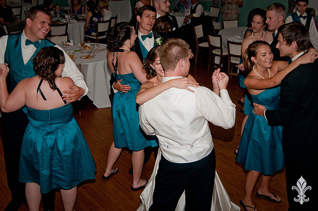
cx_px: 159
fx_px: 410
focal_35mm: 46
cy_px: 106
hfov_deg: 42.4
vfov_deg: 28.9
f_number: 6.3
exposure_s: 1/125
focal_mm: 31
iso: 200
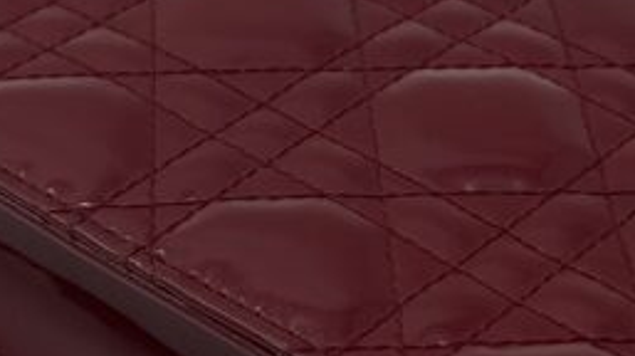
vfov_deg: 10.7
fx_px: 1901
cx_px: 343
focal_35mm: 113
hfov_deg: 19.0
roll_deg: +1.7
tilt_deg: -38.3
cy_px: 247
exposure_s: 1/284
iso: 40
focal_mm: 5.7
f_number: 1.5
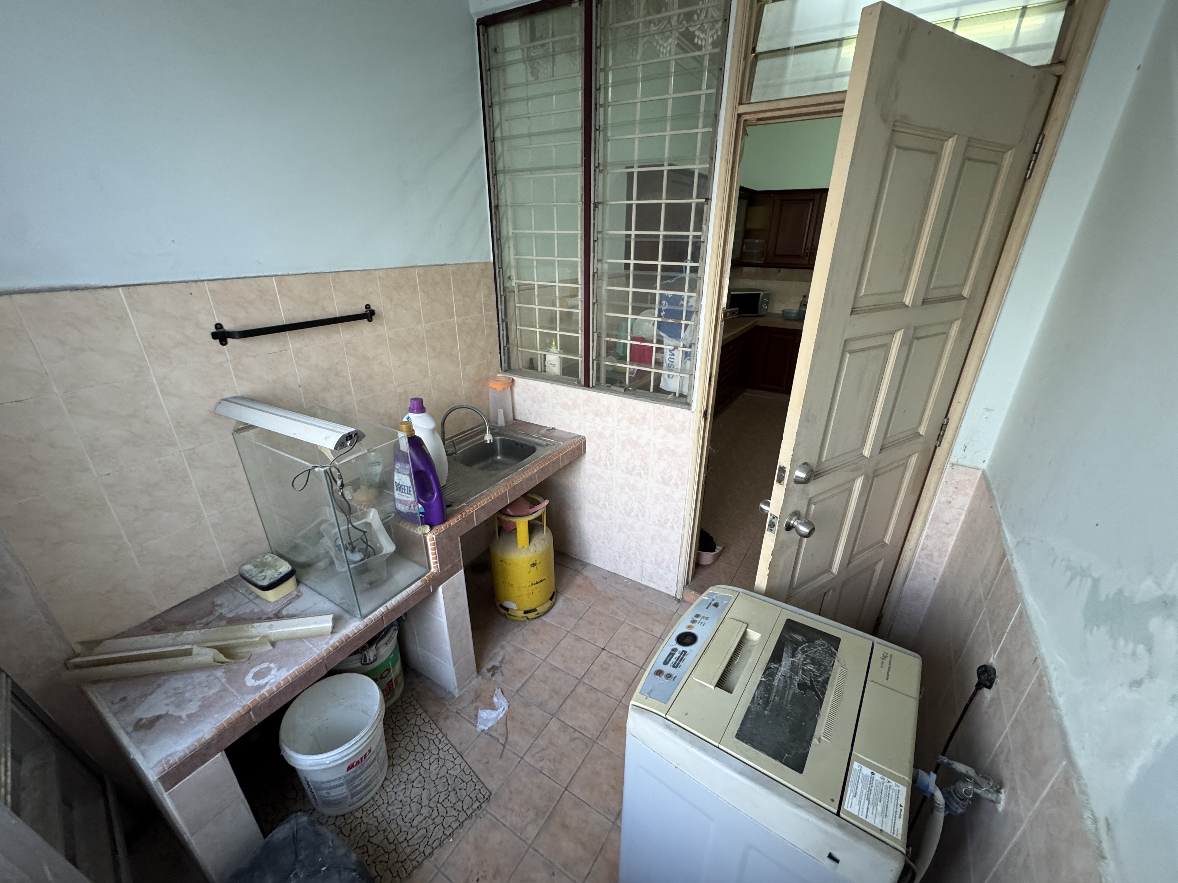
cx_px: 589
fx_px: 476
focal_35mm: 14
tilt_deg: -23.0
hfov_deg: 102.1
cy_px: 442
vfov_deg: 85.7
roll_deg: -0.7
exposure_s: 1/100
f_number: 2.2
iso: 250
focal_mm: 2.22
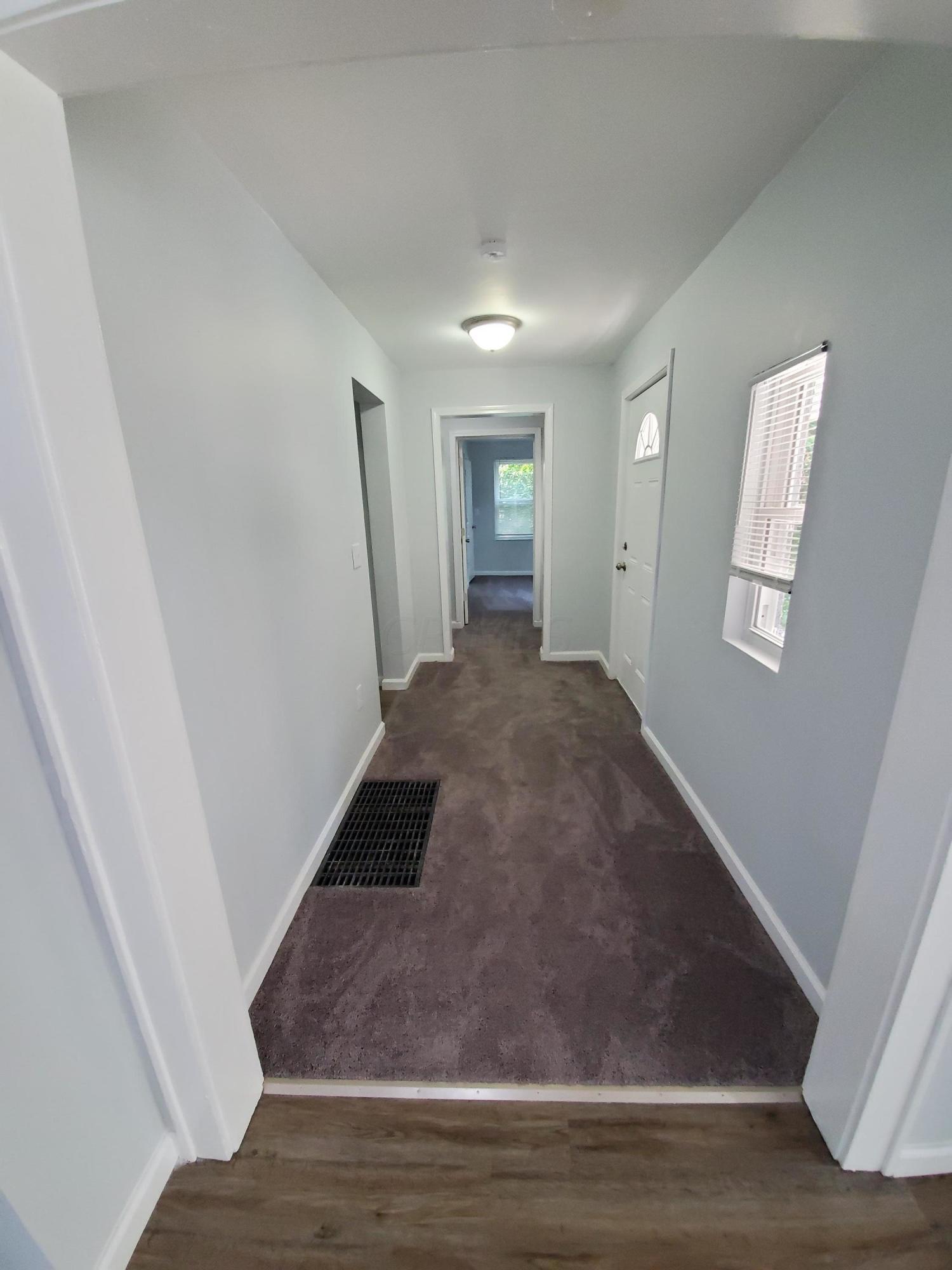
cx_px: 476
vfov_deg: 106.2
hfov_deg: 89.9
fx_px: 477
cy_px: 635
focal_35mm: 13
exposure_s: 1/59
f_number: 2.2
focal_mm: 1.8
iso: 320
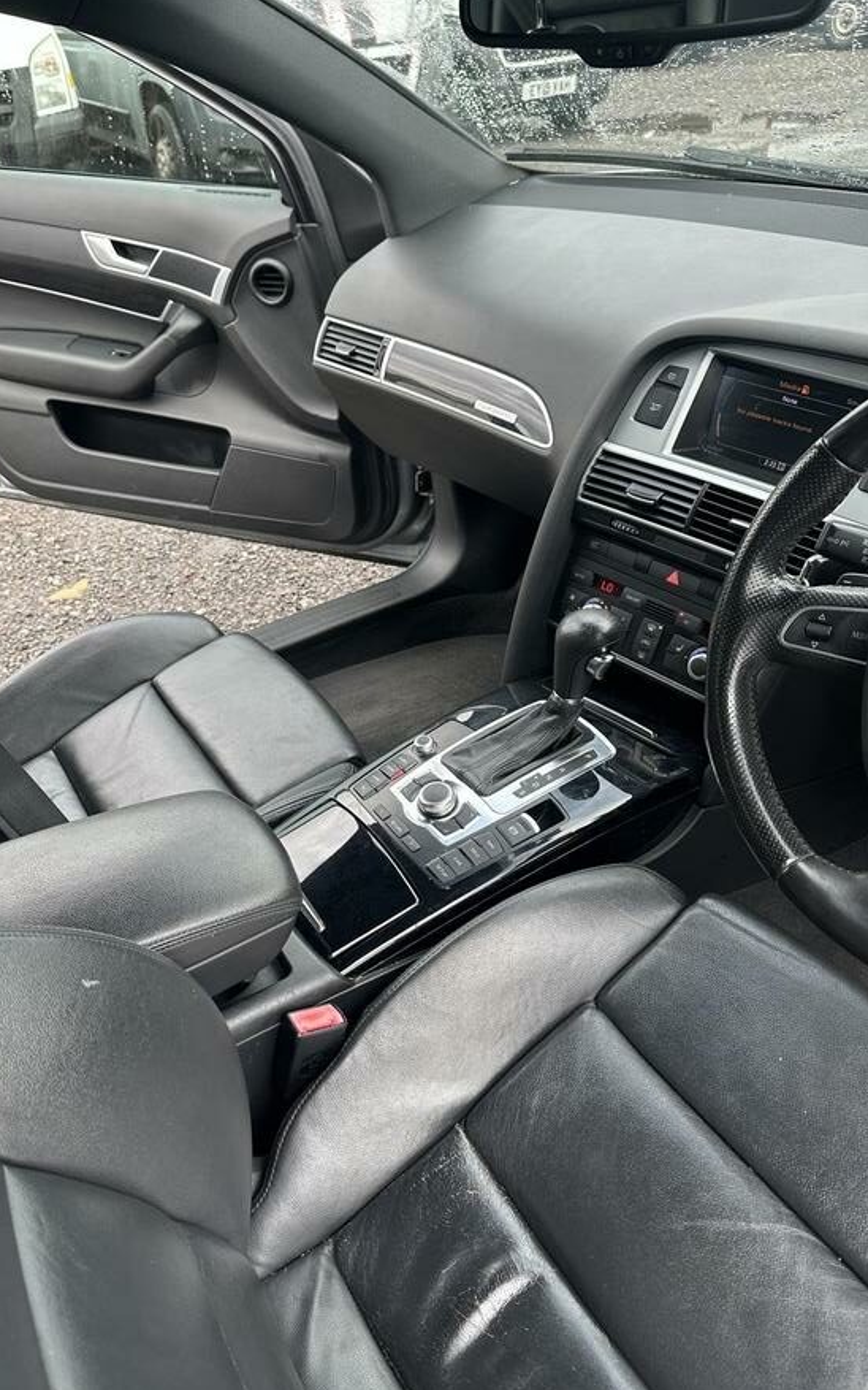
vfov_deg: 70.4
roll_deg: +6.2
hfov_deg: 47.3
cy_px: 701
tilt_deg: -35.2
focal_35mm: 26
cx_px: 341
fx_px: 984
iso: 64
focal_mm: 6.86
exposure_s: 1/180
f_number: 1.78
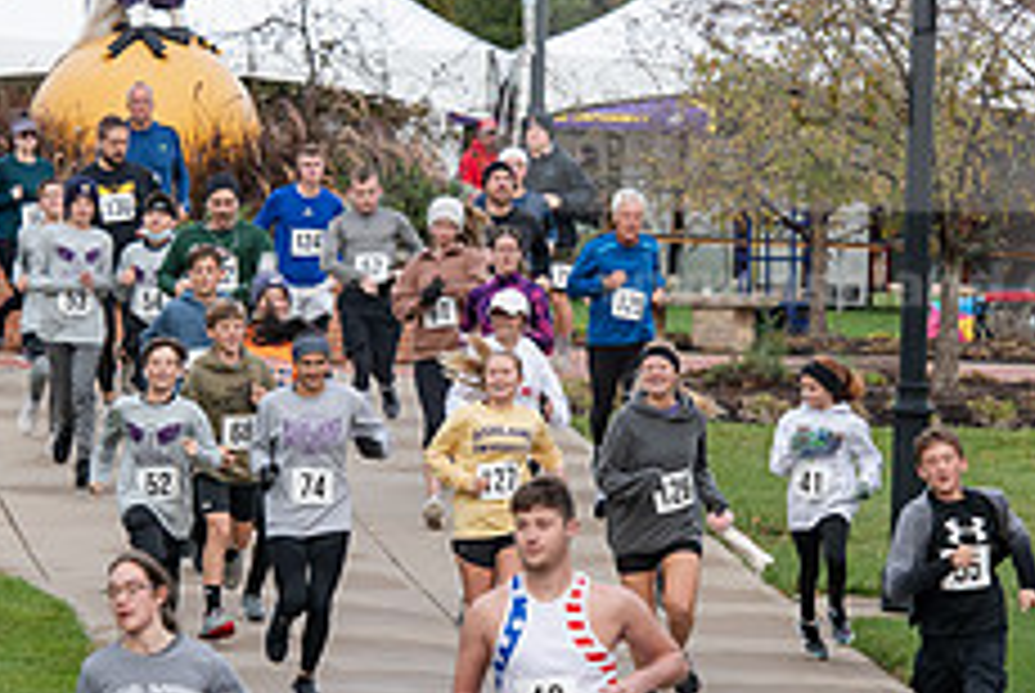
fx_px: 10507
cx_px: 392
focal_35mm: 365
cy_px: 380
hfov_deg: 5.6
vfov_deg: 3.8
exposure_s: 1/400
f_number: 6.3
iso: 500
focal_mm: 145
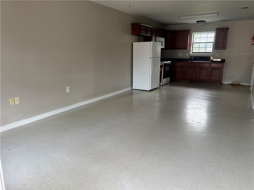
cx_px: 127
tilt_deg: -13.5
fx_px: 191
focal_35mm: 26
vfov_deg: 53.1
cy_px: 95
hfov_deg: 67.3
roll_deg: -0.1
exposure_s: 1/121
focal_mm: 5.96
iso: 80
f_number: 1.6
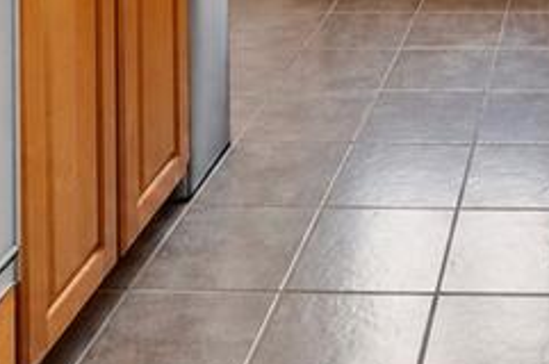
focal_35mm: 68
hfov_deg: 27.6
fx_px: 1036
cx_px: 574
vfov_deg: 16.3
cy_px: -321
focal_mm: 16
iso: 3200
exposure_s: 1/13
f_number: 11
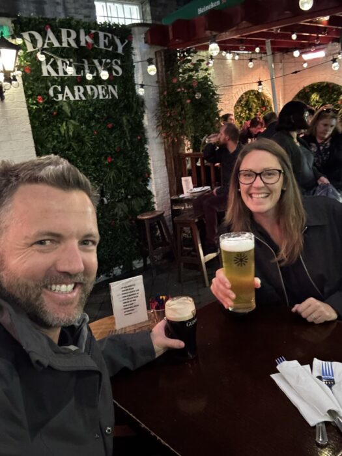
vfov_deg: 60.0
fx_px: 395
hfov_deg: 46.8
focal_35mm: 30
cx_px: 171
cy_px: 228
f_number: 1.9
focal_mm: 2.69
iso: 800
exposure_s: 1/17
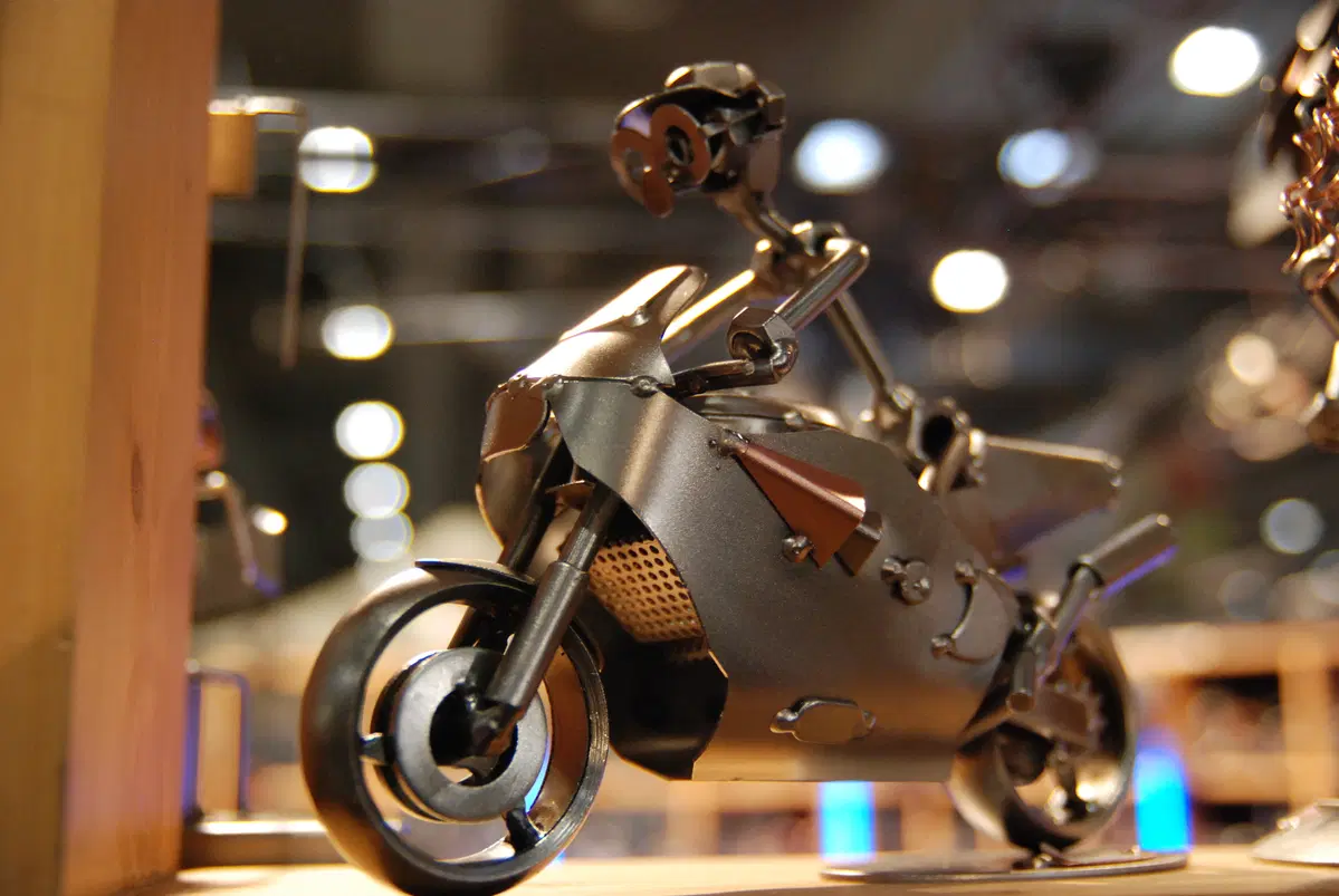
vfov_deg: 30.0
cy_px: 448
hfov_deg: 43.6
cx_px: 670
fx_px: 1676
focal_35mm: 45
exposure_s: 1/160
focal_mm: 30
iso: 1000
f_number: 2.8
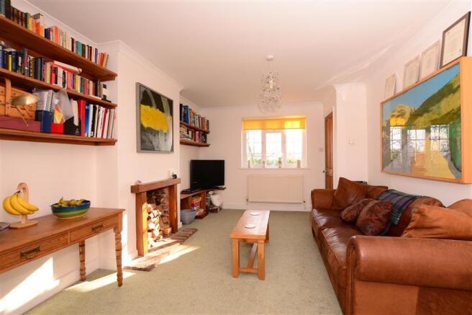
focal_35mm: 15
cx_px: 236
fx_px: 197
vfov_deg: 77.3
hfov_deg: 100.4
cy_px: 158
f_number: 5.6
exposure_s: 1/125
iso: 400
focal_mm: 10
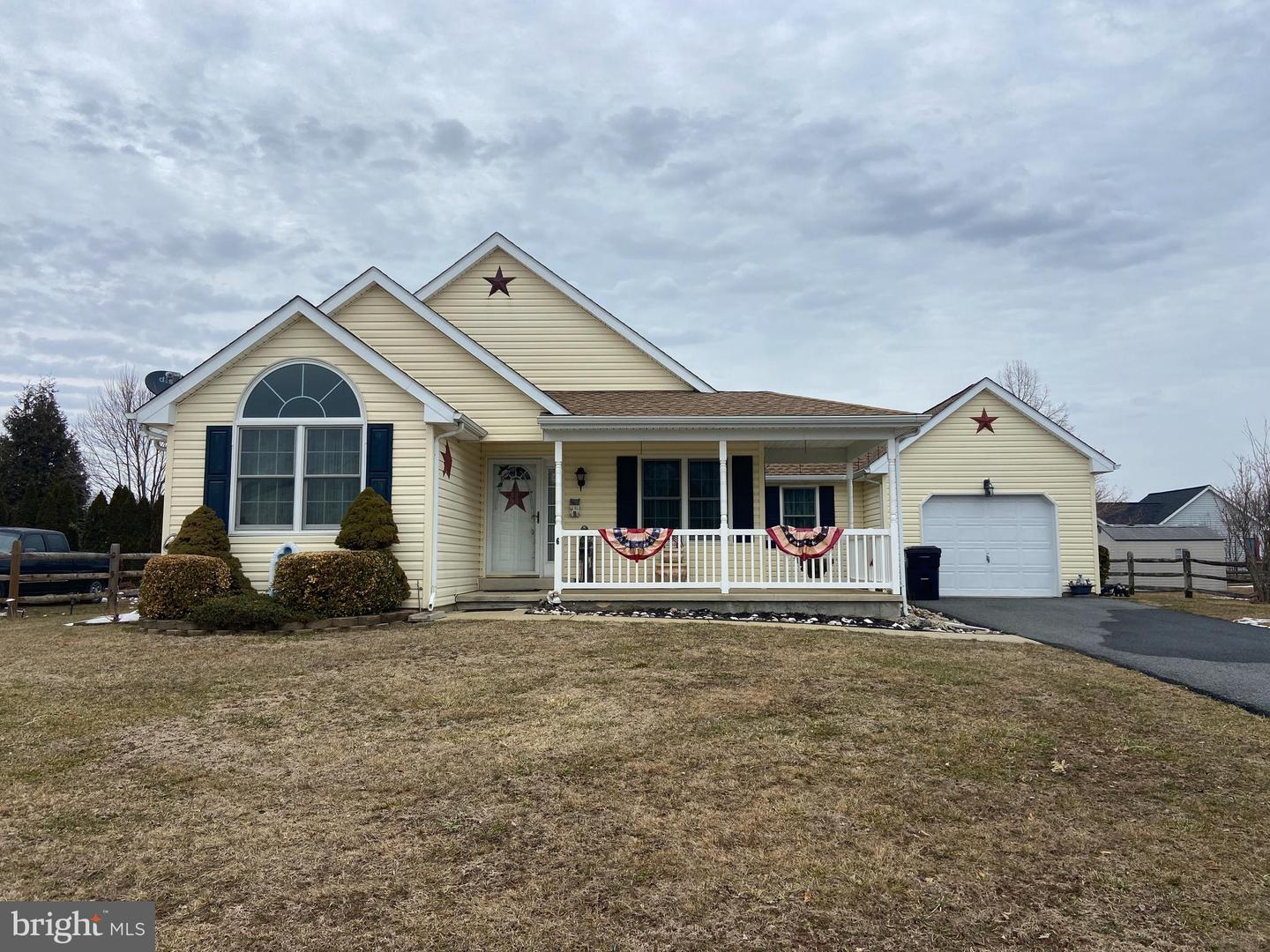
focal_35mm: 26
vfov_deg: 53.1
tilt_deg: +5.6
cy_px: 476
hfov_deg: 67.3
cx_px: 635
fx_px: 954
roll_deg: +0.6
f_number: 1.8
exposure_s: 1/1585
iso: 32
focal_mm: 4.25
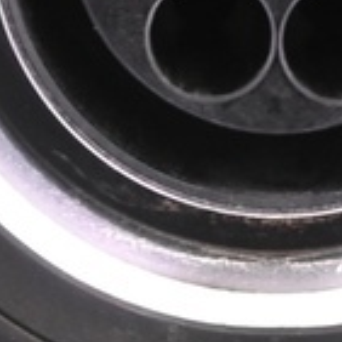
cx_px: 235
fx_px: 5678
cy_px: 347
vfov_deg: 3.4
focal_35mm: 508
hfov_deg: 3.4
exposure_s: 1/25
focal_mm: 52
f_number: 4
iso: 1000
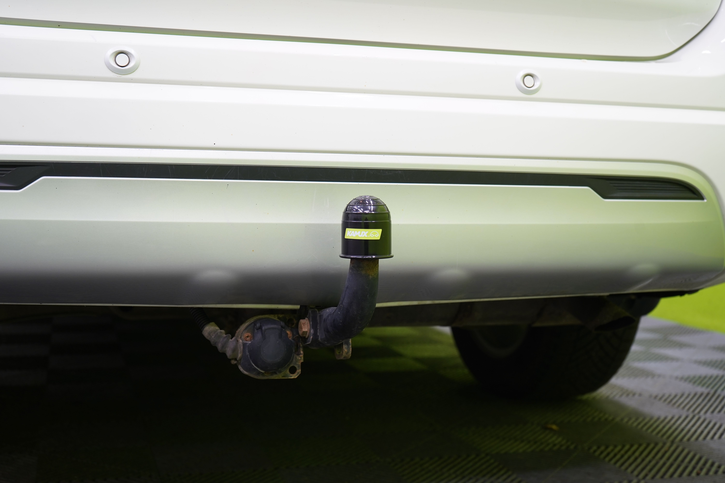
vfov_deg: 29.9
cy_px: 242
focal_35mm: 45
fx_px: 906
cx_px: 362
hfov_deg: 43.6
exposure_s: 1/30
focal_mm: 45
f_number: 5
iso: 640
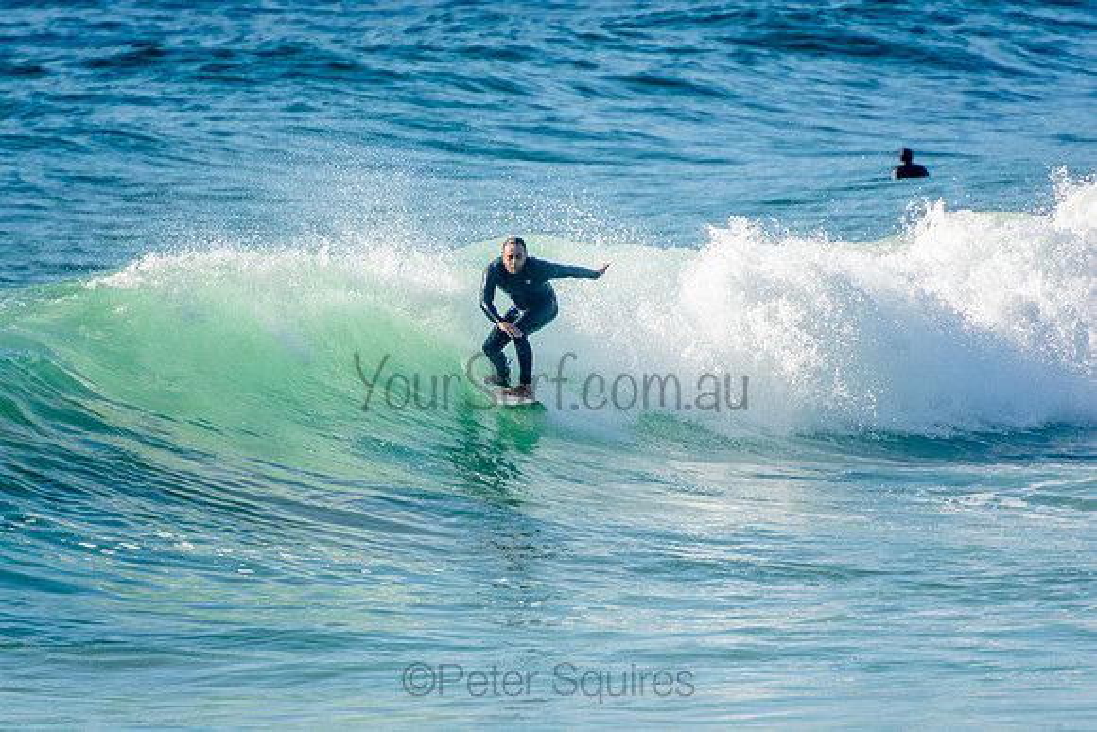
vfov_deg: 2.3
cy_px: 366
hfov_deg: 3.4
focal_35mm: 600
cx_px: 548
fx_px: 18287
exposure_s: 1/1250
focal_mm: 400
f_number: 5.6
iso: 280
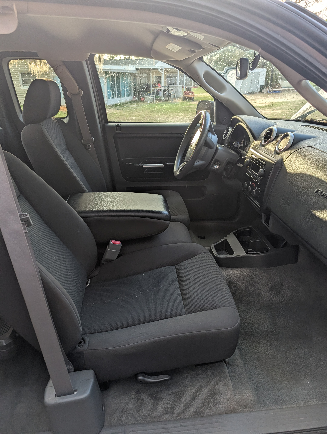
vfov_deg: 71.5
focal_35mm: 24
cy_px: 217
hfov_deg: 56.9
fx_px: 302
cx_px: 164
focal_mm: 6.9
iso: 58
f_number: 1.68
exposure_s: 1/352
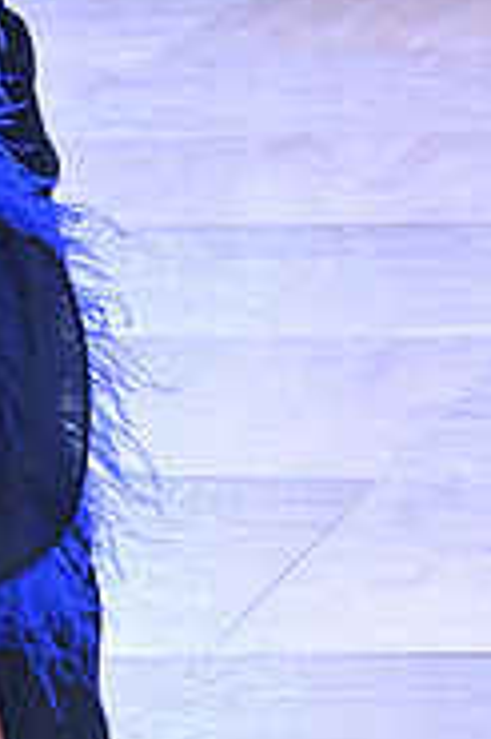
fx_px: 7706
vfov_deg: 5.4
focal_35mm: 376
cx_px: -226
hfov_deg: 3.6
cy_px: -276
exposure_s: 1/200
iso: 1600
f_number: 11
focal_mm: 120
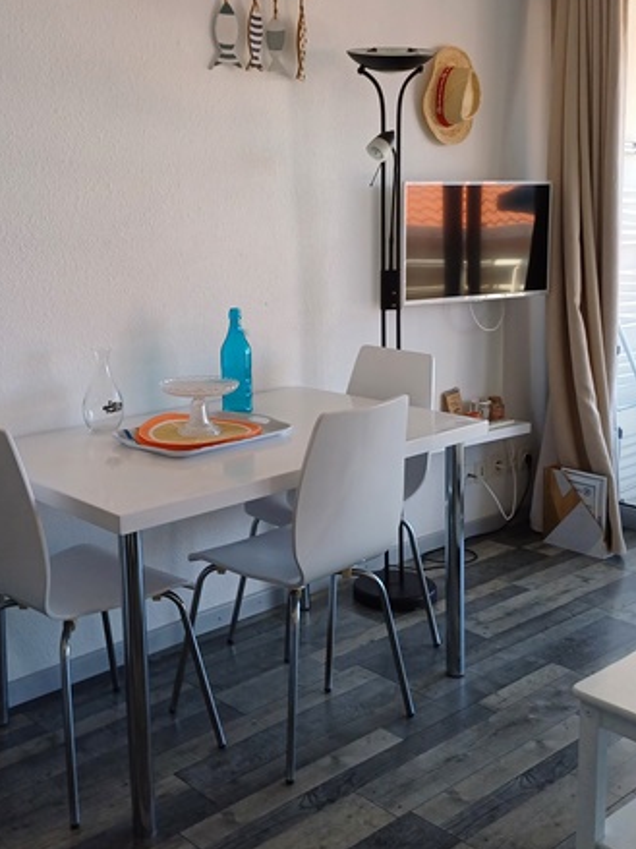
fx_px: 1005
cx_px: 232
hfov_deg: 34.9
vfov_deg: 45.6
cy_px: 346
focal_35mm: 41
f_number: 1.8
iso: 80
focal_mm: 4.65
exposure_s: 1/100
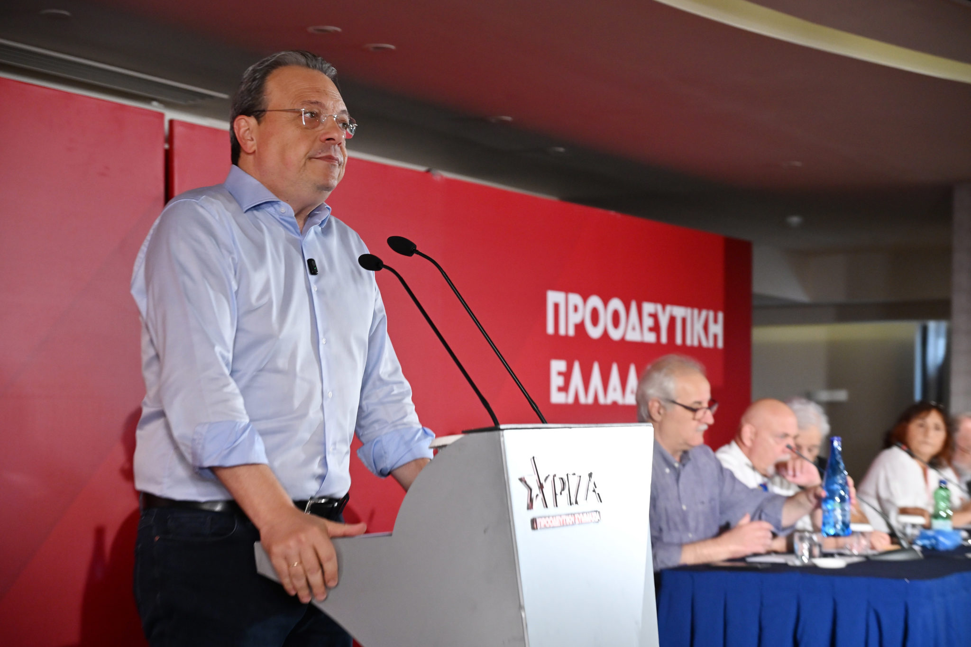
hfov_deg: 29.7
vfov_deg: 20.0
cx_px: 486
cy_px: 324
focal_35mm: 68
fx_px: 1834
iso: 2200
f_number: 4.5
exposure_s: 1/250
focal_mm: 68
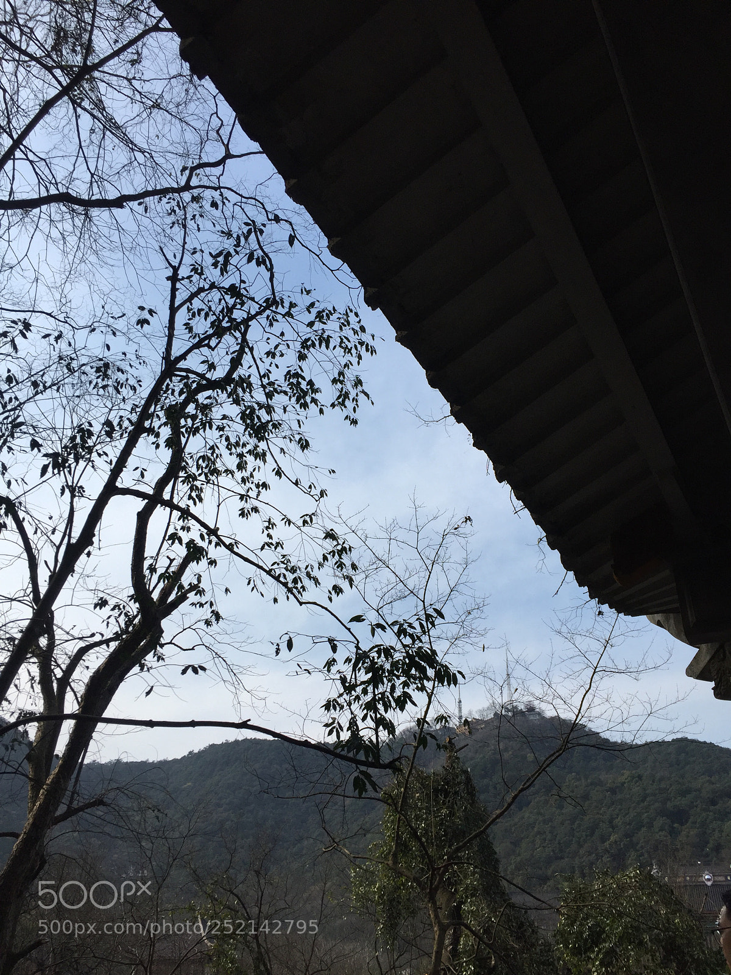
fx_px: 817
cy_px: 488
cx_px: 366
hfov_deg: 48.2
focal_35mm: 29
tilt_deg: +32.8
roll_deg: -2.5
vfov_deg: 61.7
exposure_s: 1/1799
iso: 32
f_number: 2.2
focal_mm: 4.15
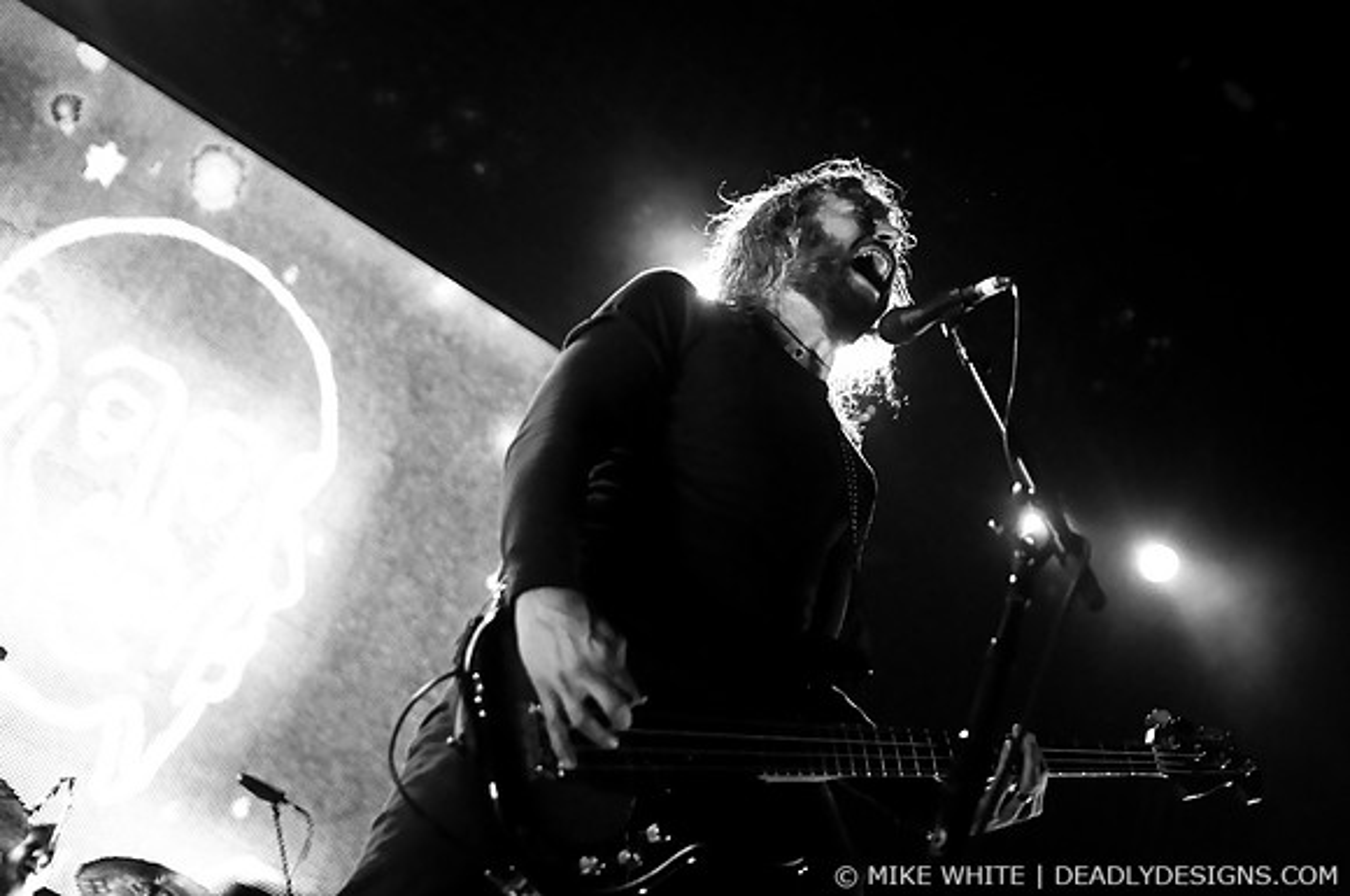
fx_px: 1685
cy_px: 448
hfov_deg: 43.7
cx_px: 675
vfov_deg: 29.8
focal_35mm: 45
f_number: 2.2
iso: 1000
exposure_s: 1/200
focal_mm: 30
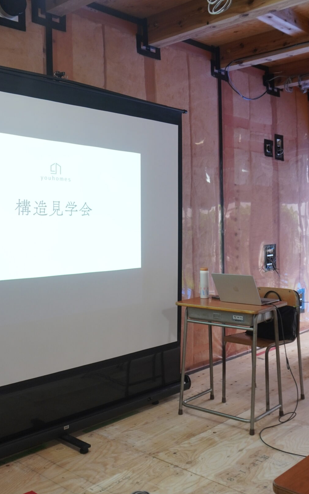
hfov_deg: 32.8
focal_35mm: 39
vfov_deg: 50.3
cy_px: 226
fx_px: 525
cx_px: 158
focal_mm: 16
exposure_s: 1/60
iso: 400
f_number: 4
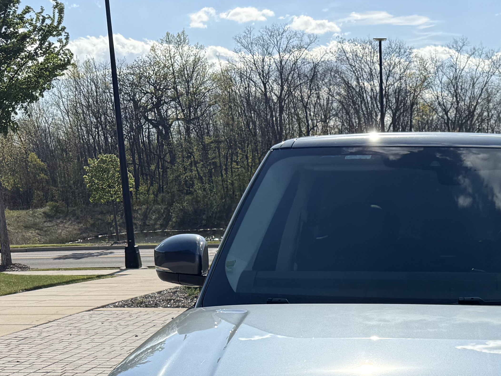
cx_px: 455
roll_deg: +1.1
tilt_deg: -15.2
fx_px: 941
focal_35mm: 65
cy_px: 458
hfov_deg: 28.6
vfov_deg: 21.0
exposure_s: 1/6173
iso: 100
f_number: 1.78
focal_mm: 6.76
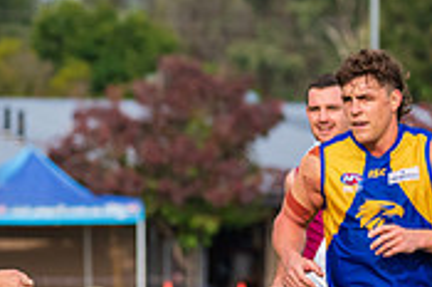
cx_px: -59
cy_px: 449
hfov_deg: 2.8
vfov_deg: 1.9
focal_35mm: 731
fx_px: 8756
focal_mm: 220
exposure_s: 1/1250
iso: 1000
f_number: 9
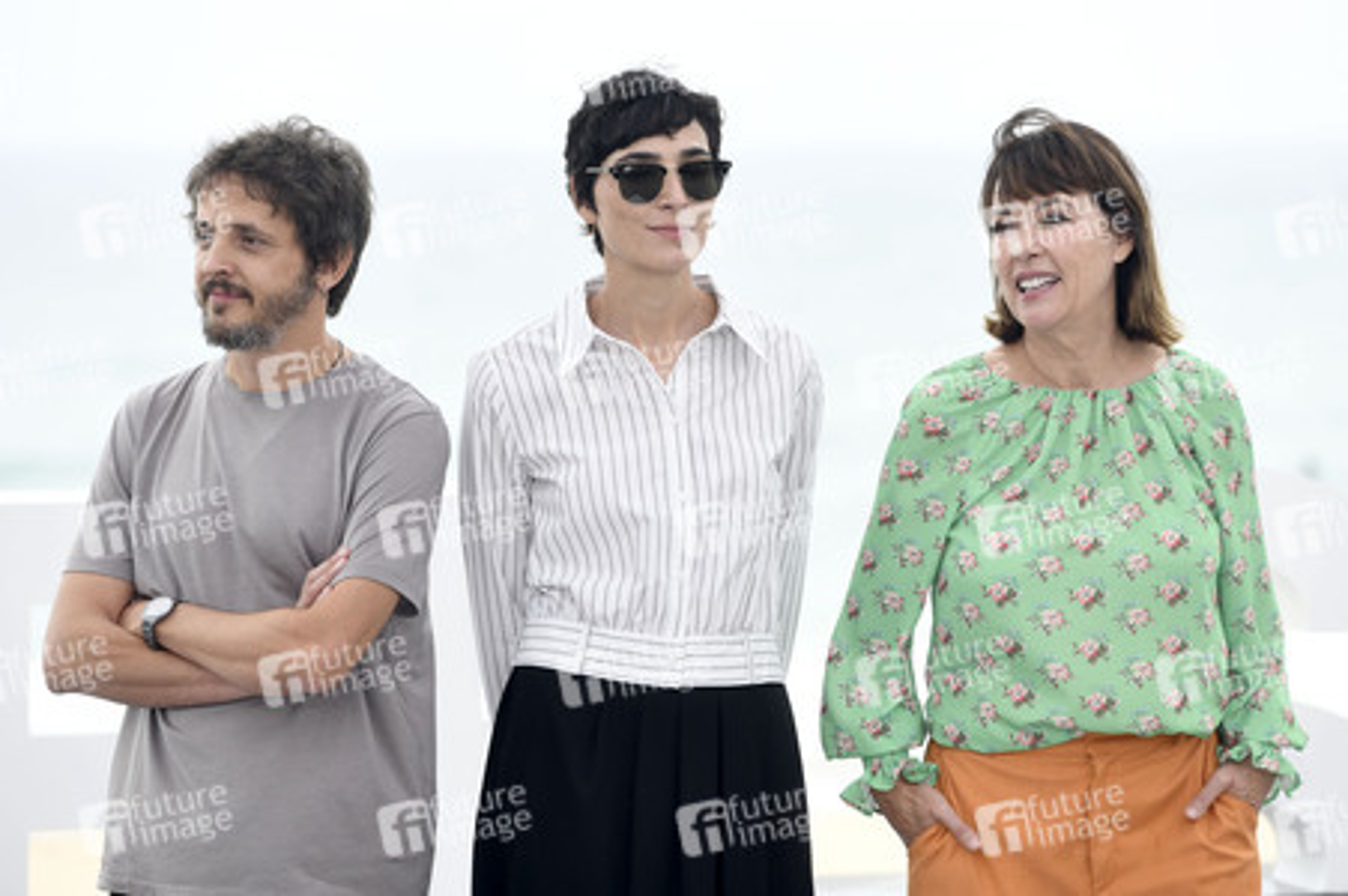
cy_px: 448
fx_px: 6922
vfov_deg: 7.4
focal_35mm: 185
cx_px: 674
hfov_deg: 11.1
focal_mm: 185
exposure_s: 1/640
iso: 400
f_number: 5.6
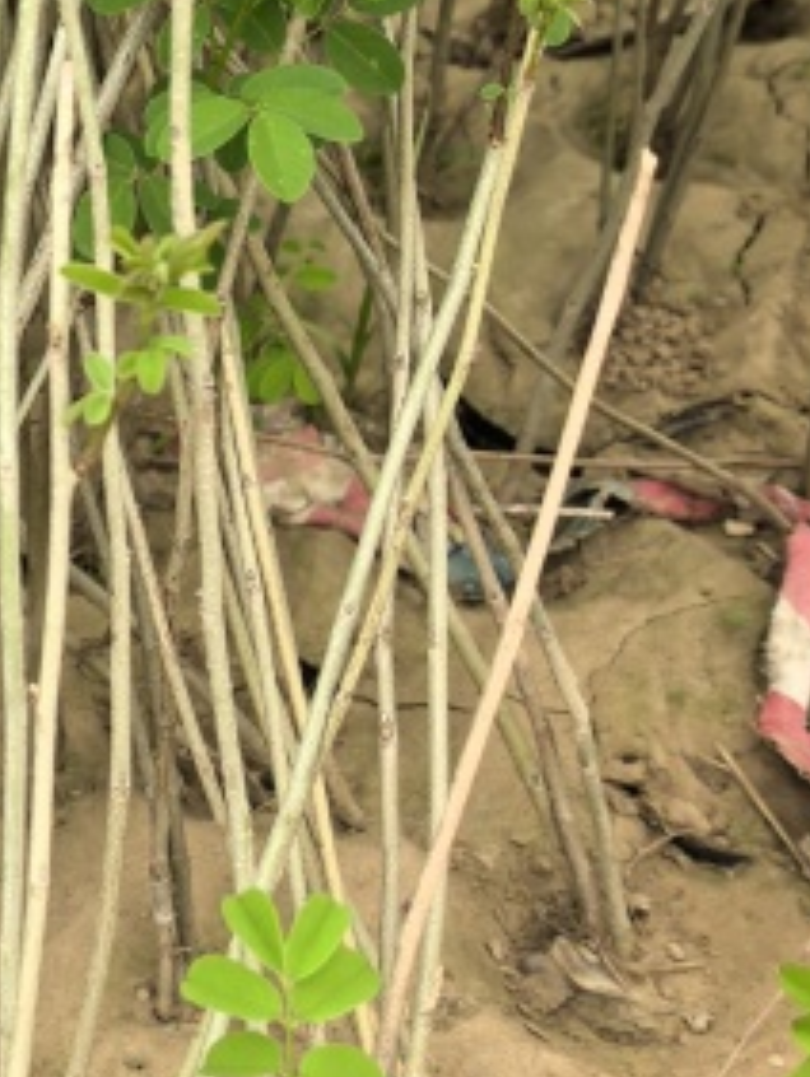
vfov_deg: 19.1
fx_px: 3178
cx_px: -478
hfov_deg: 13.5
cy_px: 220
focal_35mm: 102
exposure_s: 1/1093
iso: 640
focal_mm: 6.98
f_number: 2
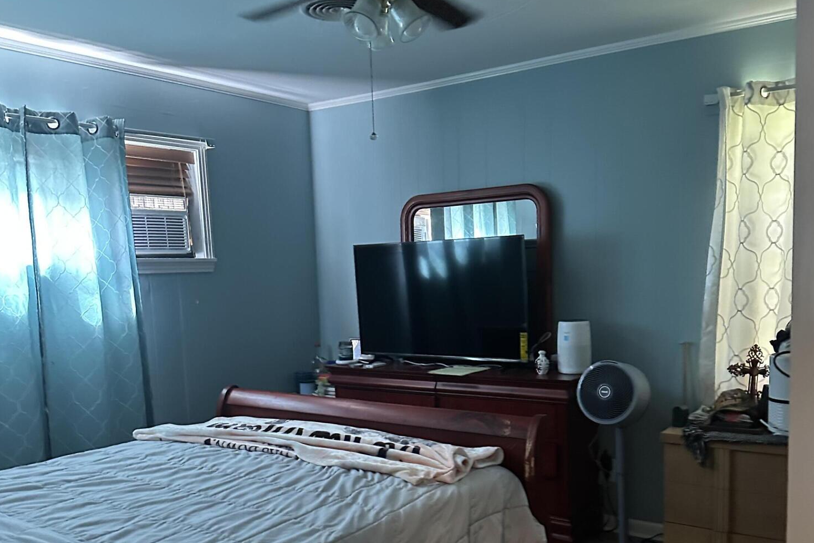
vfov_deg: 38.6
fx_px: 769
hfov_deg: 55.8
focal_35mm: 34
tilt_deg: -7.6
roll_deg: +3.0
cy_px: 343
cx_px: 411
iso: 1000
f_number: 1.78
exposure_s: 1/40
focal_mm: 6.86
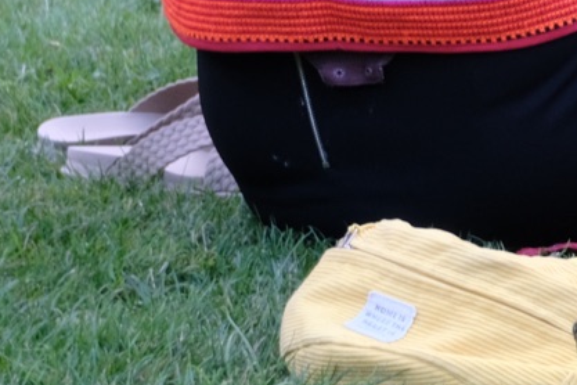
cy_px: -208
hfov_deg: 10.6
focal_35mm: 184
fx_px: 2949
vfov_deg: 7.3
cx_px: 996
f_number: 4.9
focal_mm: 32.3
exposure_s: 1/70
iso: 800
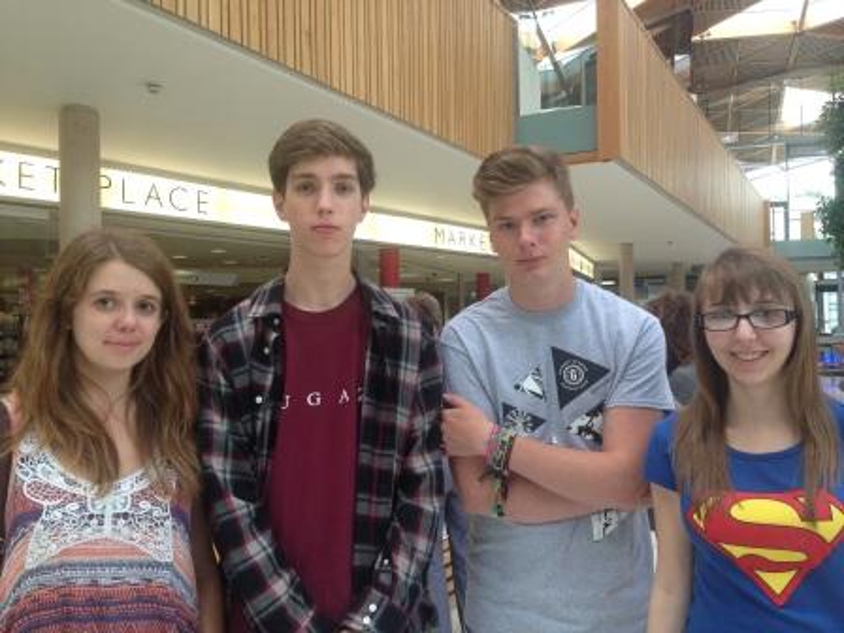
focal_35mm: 33
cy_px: 316
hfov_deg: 55.4
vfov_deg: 42.9
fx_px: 805
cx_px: 422
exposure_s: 1/120
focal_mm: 4.12
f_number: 2.4
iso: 80
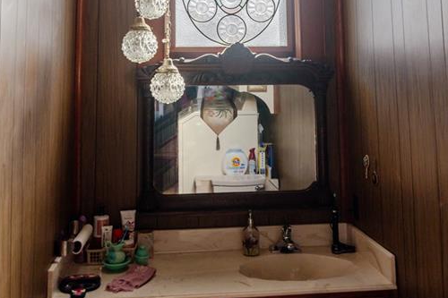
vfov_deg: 29.4
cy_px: 11
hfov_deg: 45.4
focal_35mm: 43
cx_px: 225
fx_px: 535
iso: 160
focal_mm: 28
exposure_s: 1/1600
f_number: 3.5
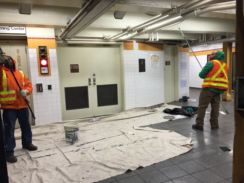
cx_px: 122
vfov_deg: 48.2
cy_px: 92
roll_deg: +3.3
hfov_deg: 61.7
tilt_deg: -5.5
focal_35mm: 29
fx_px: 204
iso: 40
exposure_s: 1/30
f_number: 2.2
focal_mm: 4.15
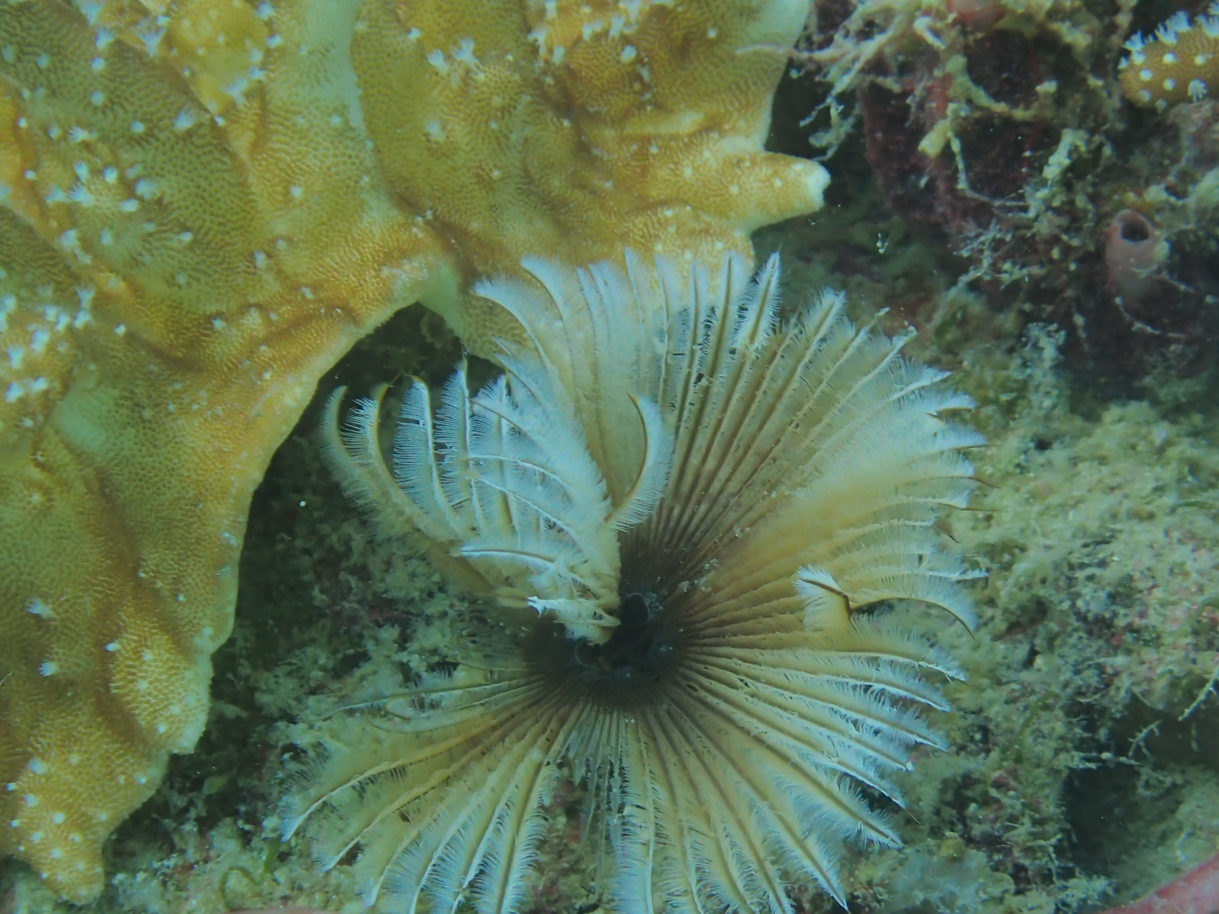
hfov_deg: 15.5
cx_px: 571
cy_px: 566
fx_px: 4472
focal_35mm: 127
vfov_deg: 11.7
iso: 400
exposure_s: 1/100
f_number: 4.9
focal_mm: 18
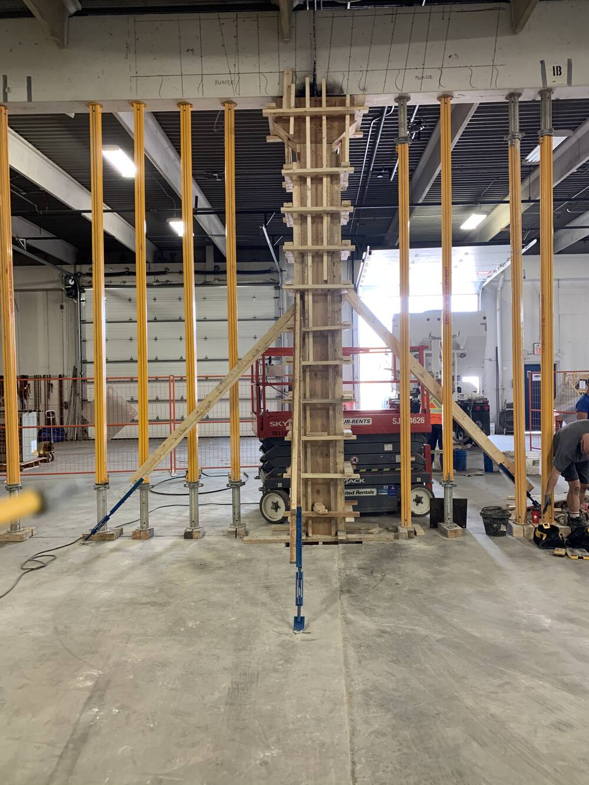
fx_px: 590
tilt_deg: +0.7
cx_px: 294
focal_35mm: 26
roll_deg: +1.2
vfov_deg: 67.3
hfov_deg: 53.1
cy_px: 392
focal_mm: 4.25
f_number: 1.8
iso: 160
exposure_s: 1/60
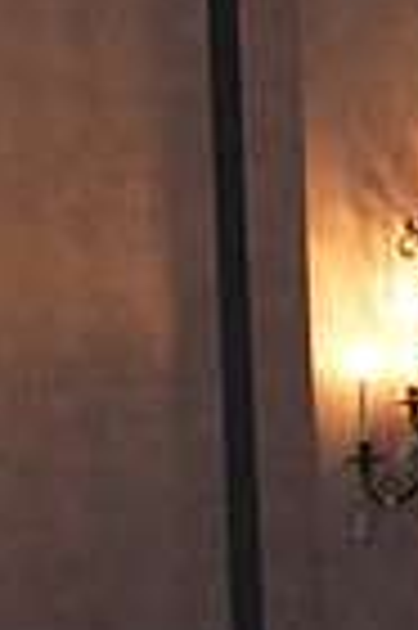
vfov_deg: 4.5
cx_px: -227
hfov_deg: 3.0
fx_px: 7891
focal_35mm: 452
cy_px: 1278
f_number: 8
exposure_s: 1/200
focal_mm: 73
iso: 5000
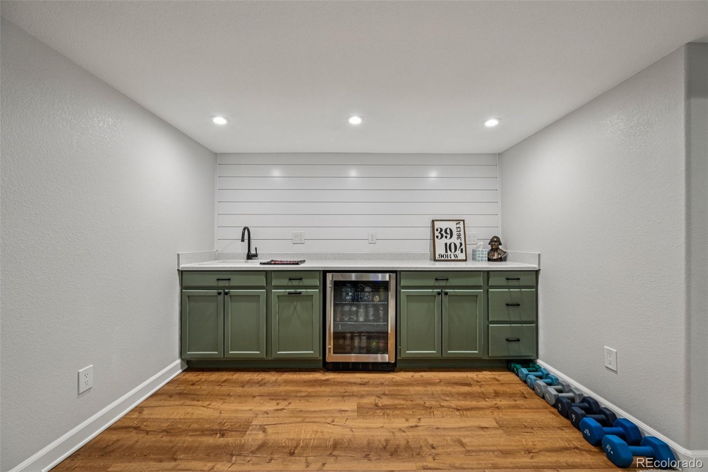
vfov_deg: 81.2
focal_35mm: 14
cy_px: 236
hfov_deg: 104.3
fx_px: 275
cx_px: 354
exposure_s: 1/15
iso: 320
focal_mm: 14
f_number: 8
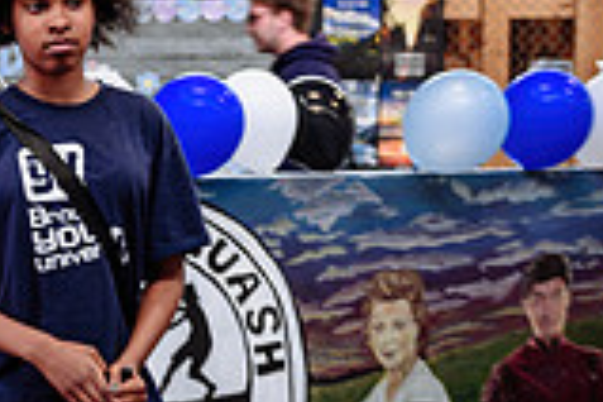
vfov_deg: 12.1
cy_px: 302
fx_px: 1893
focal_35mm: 113
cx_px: -125
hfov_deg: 17.3
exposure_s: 1/60
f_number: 2.8
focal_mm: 30
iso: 80
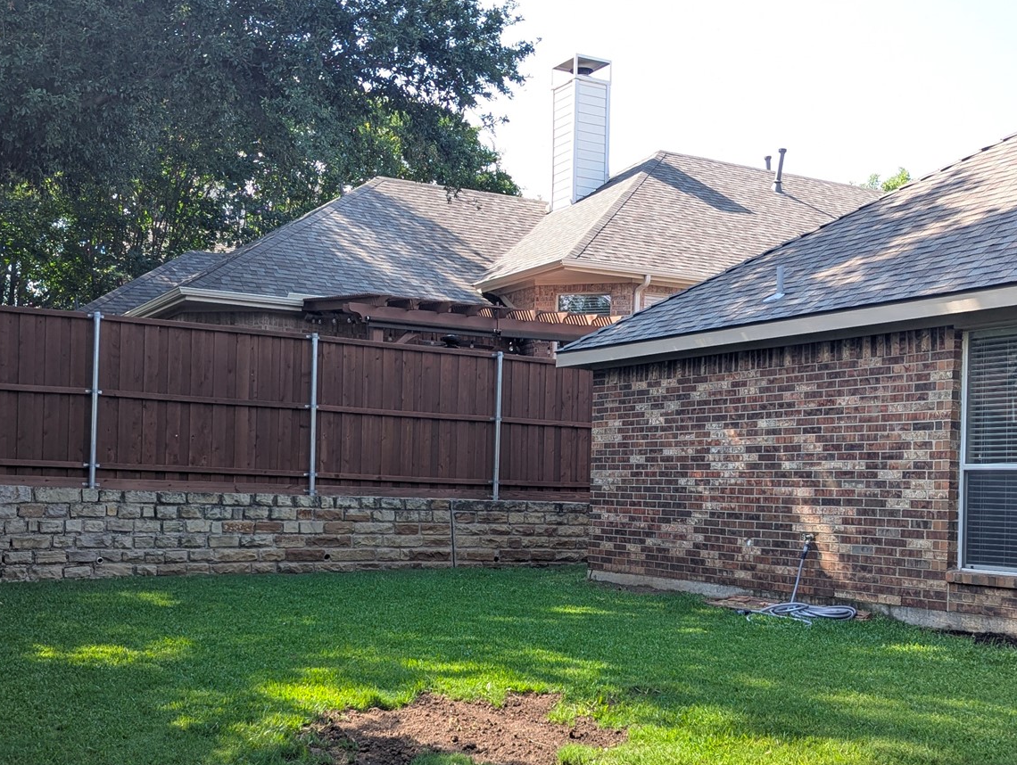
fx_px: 1265
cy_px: 498
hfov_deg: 43.8
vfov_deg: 33.4
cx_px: 473
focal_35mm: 43
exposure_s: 1/403
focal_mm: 6.81
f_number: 1.85
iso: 45
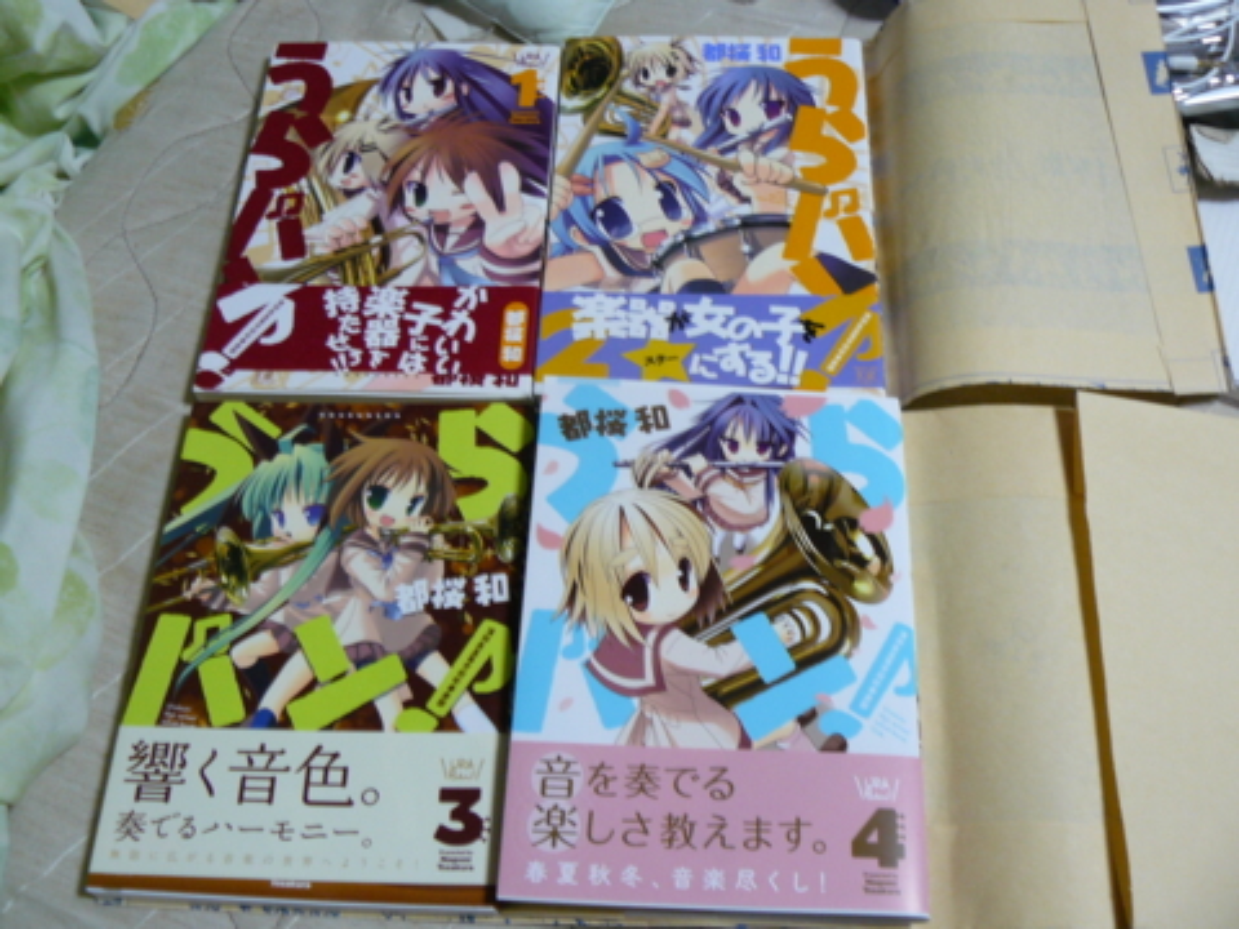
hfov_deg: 51.4
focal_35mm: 36
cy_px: 464
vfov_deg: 39.7
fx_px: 1289
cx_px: 620
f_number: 2.8
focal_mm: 6
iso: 200
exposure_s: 1/5
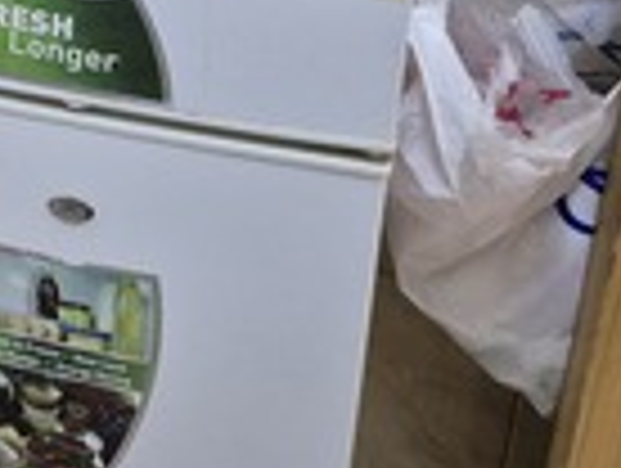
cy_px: -236
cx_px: -205
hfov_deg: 22.6
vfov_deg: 17.5
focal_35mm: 76
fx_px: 1366
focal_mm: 5.4
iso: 800
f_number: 1.8
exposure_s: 1/120
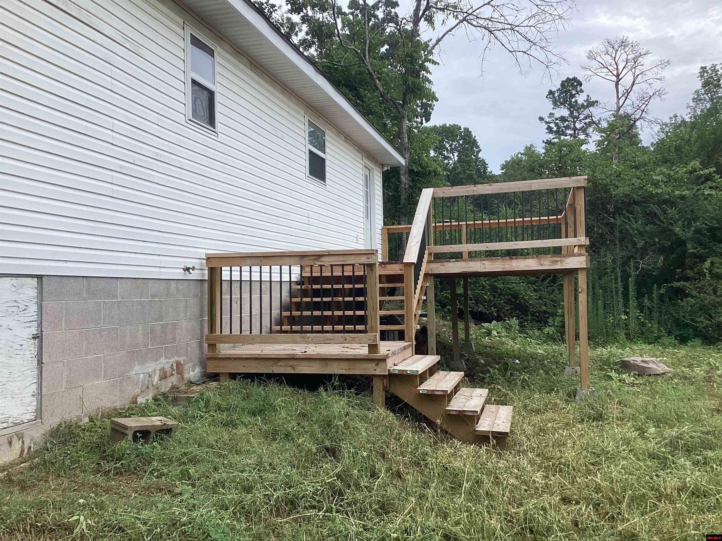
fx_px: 647
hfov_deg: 58.4
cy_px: 270
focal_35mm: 31
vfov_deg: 45.4
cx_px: 361
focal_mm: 3.3
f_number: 2.4
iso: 25
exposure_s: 1/407
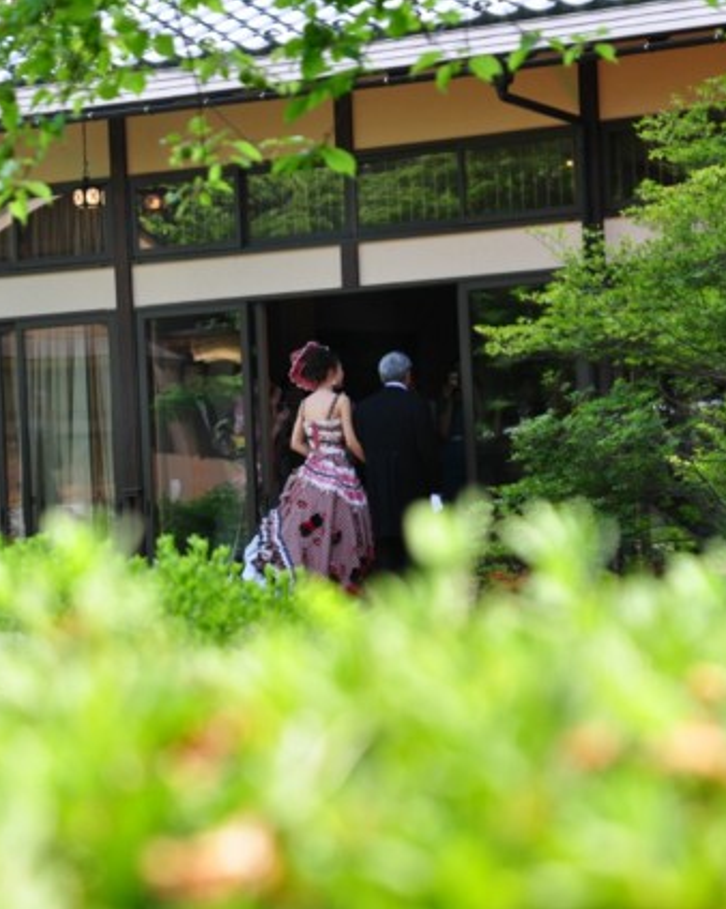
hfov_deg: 10.4
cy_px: 454
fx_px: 4005
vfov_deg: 12.9
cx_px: 296
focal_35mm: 149
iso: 200
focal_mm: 70
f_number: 5.6
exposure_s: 1/250
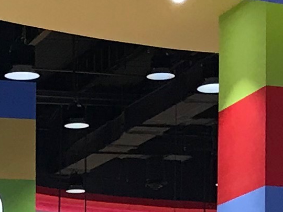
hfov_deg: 9.3
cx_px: -89
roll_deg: -1.4
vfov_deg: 6.9
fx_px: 1709
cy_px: 427
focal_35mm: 209
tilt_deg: +1.7
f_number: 1.8
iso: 32
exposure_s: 1/33
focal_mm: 3.99
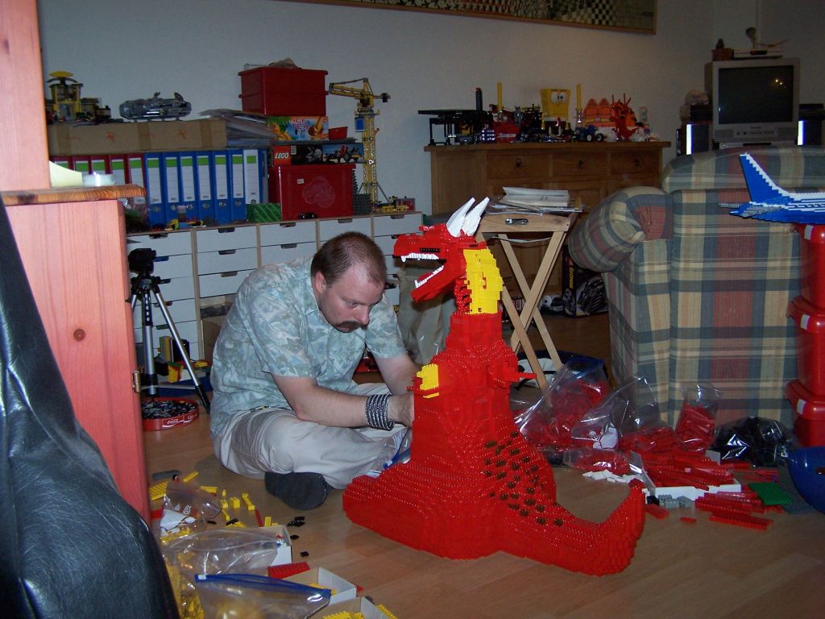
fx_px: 906
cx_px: 412
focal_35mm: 38
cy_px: 310
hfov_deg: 49.0
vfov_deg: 37.7
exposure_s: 1/60
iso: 140
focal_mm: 6.3
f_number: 2.8
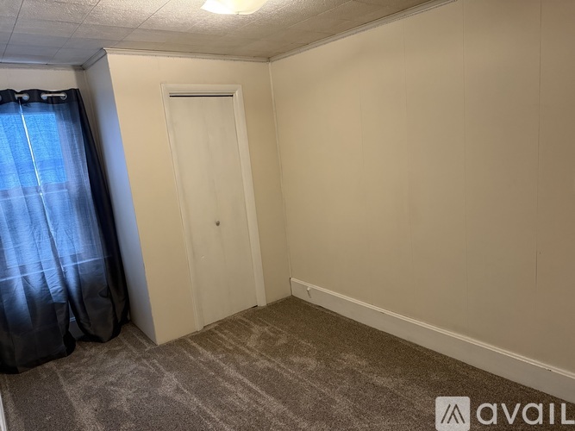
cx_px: 288
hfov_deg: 71.6
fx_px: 399
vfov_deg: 56.8
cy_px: 216
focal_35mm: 24
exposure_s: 1/60
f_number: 1.78
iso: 500
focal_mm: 6.76
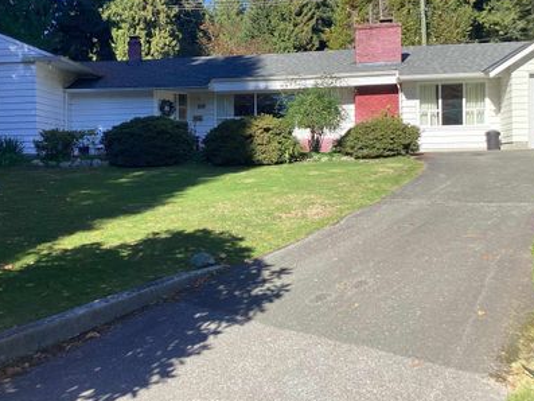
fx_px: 602
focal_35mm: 39
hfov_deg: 47.7
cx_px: 222
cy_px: 168
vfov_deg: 36.7
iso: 25
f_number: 2.4
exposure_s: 1/491
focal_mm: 3.3
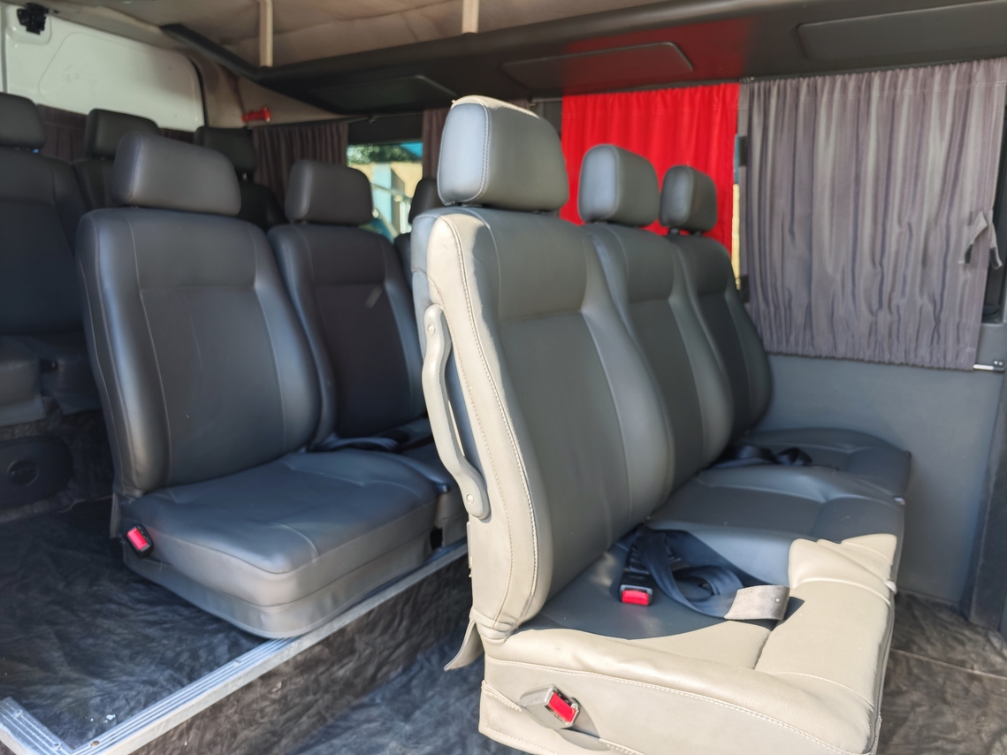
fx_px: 669
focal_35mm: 23
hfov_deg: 73.9
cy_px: 378
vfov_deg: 58.9
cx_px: 504
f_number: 2
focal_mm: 8.72
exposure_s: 1/121
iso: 200
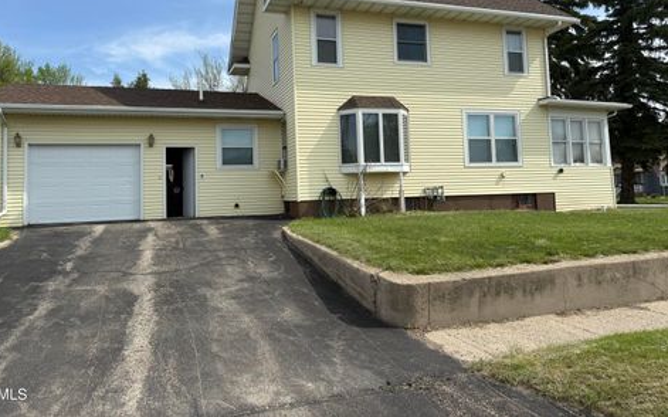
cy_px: 152
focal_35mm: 27
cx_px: 328
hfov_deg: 68.4
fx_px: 491
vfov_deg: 45.5
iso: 80
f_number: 1.78
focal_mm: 6.76
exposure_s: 1/4405
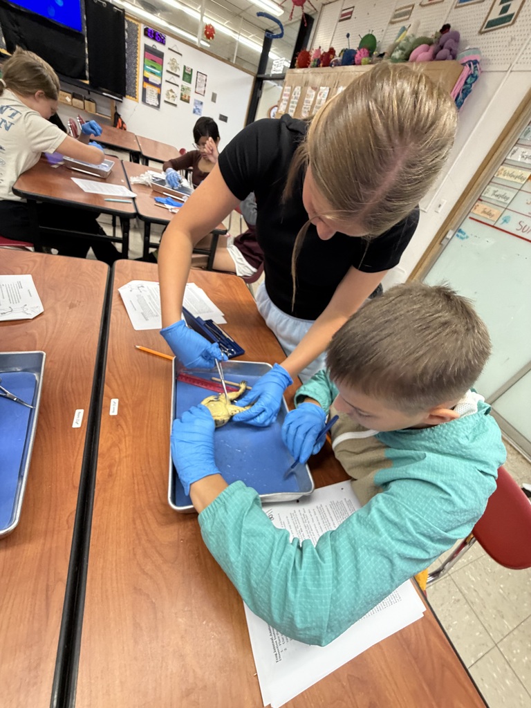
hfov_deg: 85.7
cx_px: 266
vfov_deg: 102.1
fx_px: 286
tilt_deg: -35.7
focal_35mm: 14
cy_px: 354
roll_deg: -22.3
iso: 320
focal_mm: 2.22
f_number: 2.2
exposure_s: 1/60
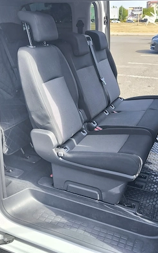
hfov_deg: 33.5
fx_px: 262
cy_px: 125
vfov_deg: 51.6
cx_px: 81
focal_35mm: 38
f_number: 1.9
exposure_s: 1/547
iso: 50
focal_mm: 6.92
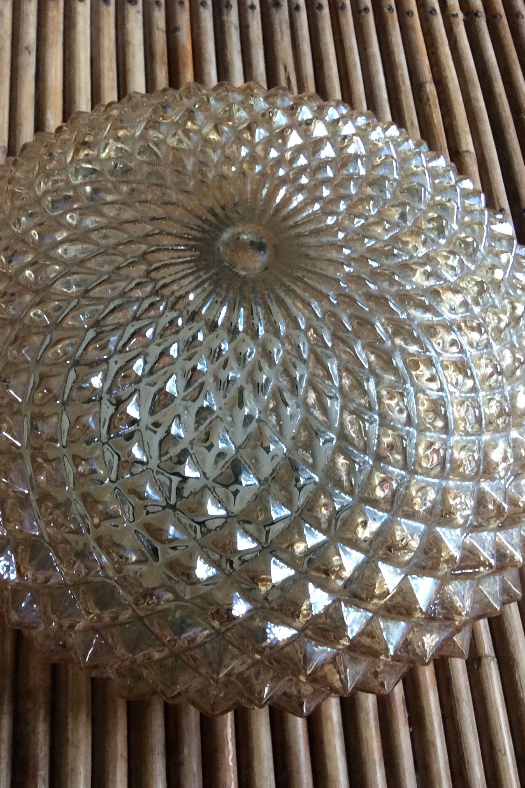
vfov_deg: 43.6
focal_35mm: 45
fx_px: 984
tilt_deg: -62.5
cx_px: 200
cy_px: 390
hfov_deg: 29.8
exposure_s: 1/25
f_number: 2.4
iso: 125
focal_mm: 3.3
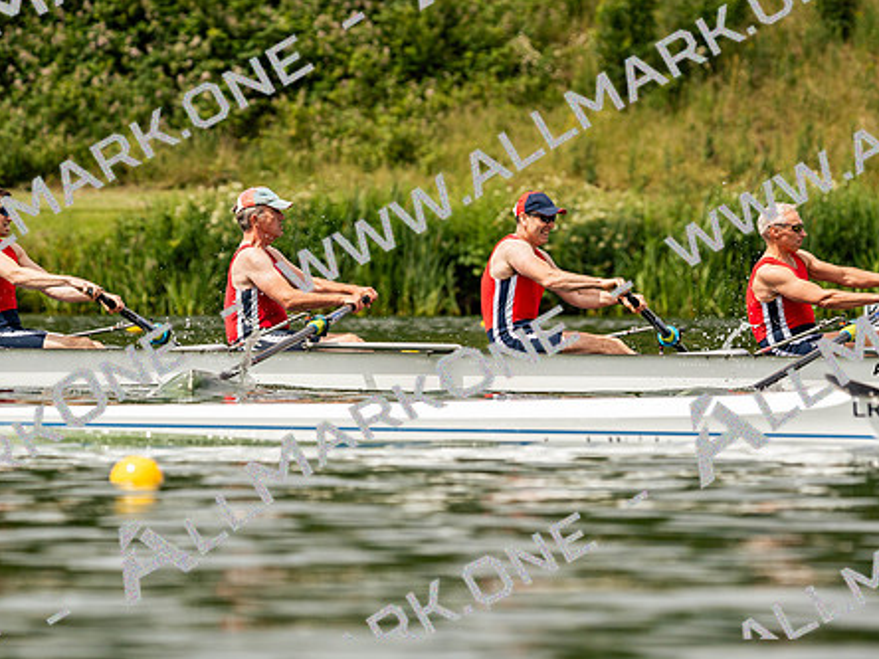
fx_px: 10056
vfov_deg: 3.8
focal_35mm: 396
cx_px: 521
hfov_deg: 5.0
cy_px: 300
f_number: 6.3
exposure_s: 1/2000
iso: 160
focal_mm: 315
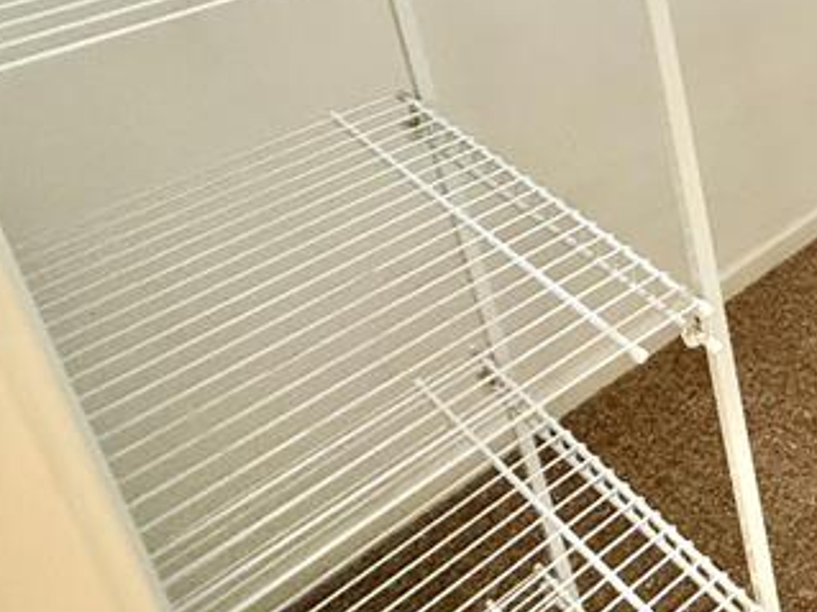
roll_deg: -0.6
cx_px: 1232
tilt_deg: -18.0
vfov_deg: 27.1
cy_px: -182
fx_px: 1062
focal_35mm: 45
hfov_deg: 27.9
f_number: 2.2
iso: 320
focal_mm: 2.22
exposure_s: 1/120
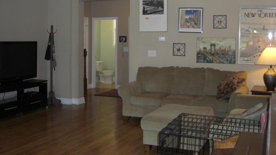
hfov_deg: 44.6
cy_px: 51
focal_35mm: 46
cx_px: 134
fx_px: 337
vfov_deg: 25.8
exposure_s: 1/60
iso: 200
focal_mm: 7.9
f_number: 2.8
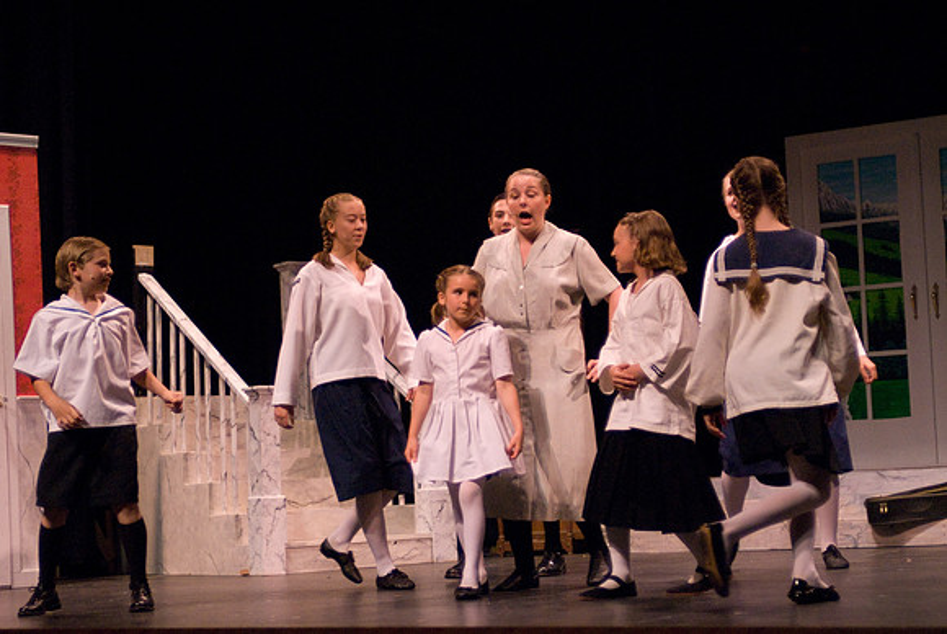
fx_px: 1896
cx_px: 474
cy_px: 317
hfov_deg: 28.0
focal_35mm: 72
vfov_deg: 19.0
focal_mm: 48
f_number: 2.8
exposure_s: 1/320
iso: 1600
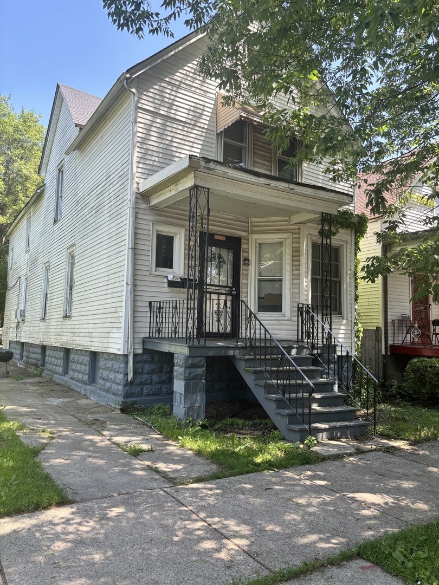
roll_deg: -3.6
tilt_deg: +7.8
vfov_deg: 67.3
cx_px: 220
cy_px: 292
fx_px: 440
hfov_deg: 53.1
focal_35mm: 26
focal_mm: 5.96
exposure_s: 1/517
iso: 50
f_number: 1.6
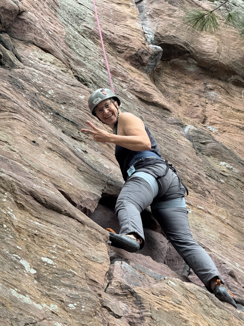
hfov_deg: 12.3
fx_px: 1128
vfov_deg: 16.4
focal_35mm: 120
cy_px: 163
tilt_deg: +56.8
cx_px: 122
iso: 160
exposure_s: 1/99
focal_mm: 15.66
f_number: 2.8
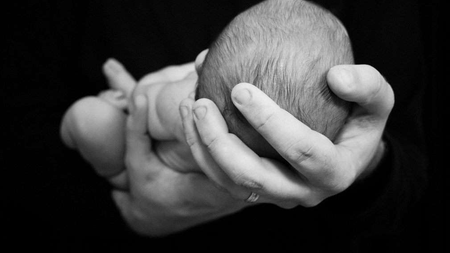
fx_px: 573
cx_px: 228
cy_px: 110
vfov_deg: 24.9
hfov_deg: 42.9
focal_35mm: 48
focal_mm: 30
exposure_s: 1/40
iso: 400
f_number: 3.5
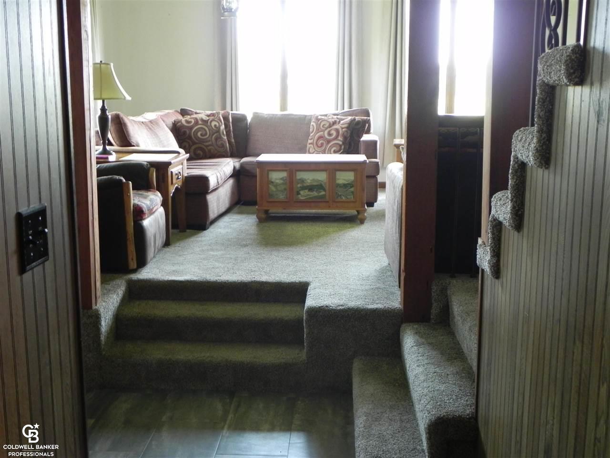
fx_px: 722
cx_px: 305
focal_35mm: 41
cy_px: 229
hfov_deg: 45.8
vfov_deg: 35.1
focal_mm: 7.3
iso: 400
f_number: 3.2
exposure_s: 1/10.6
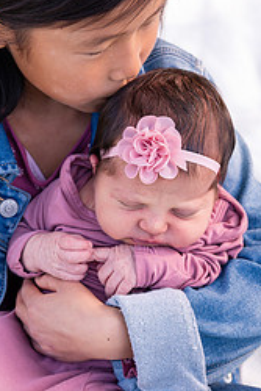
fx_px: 1368
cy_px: 156
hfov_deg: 10.9
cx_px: 89
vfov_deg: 16.2
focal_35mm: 126
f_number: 5
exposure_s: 1/250
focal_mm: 70
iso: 640
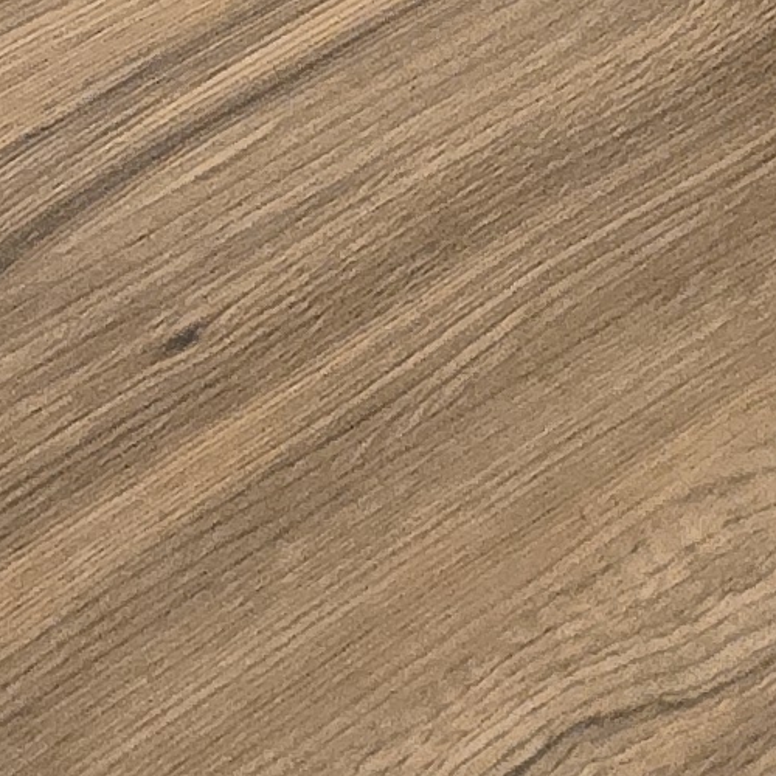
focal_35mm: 92
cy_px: -1257
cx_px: 1879
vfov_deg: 12.8
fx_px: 2333
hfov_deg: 13.5
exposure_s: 1/60
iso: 200
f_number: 2.2
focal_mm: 1.7
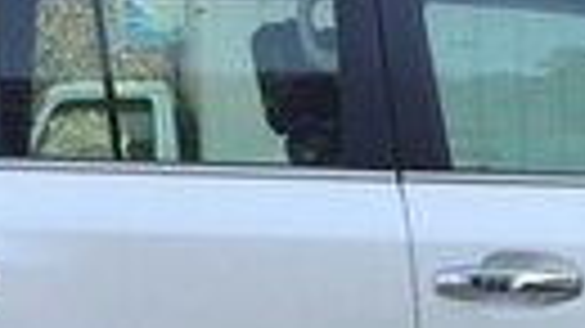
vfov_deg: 7.4
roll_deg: +0.6
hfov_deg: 13.4
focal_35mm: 160
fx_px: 2481
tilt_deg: -8.6
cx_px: 446
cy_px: 568
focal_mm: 4.15
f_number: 2.2
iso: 32
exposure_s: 1/562
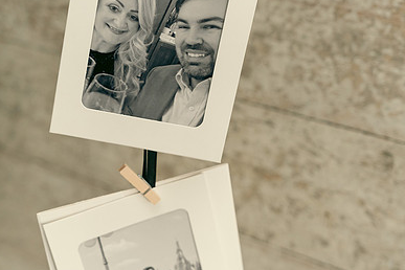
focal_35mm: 72
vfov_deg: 18.9
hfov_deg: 28.1
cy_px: 91
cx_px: 189
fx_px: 810
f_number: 3.5
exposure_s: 1/200
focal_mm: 48
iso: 1000
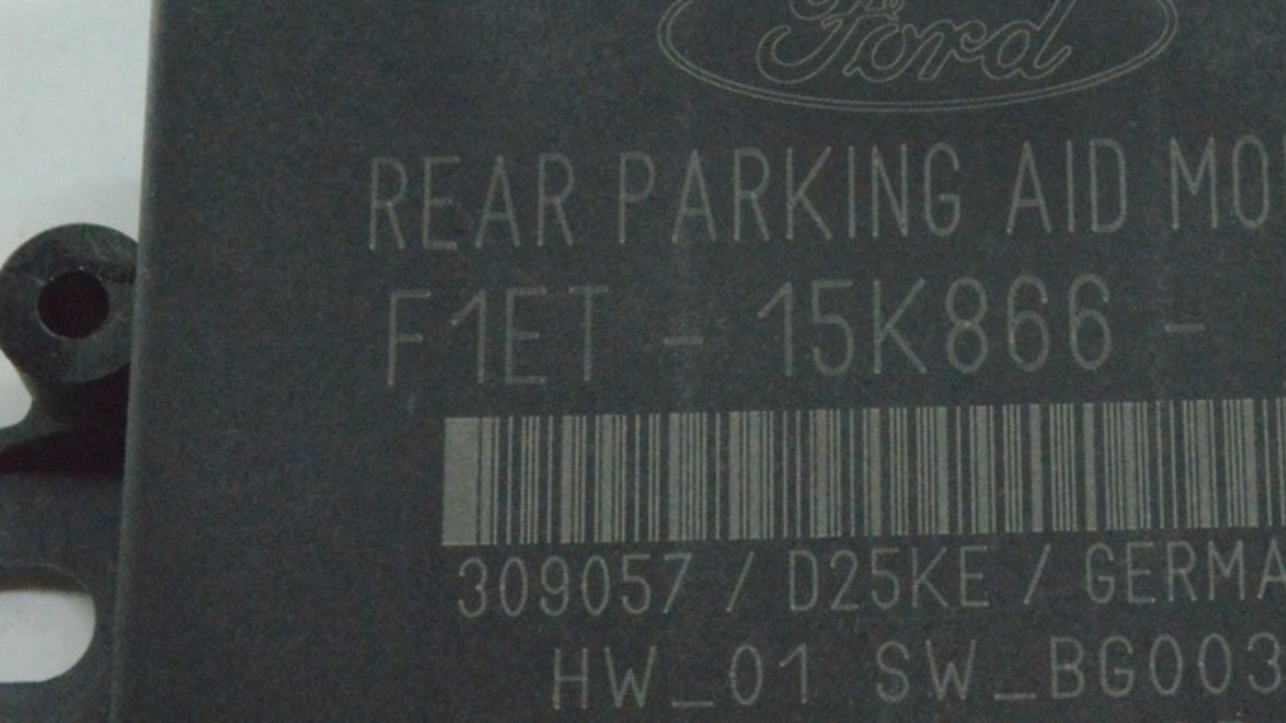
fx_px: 4356
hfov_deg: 16.7
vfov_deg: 9.5
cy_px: 462
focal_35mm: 128
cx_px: 890
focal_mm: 55
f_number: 36
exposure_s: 1/50
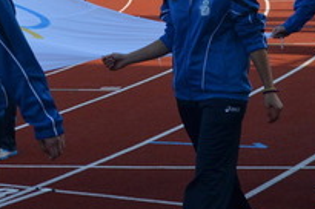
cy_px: 28
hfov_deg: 14.5
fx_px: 1179
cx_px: -101
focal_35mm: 135
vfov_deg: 10.1
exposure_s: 1/2000
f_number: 6.3
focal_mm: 26
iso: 800
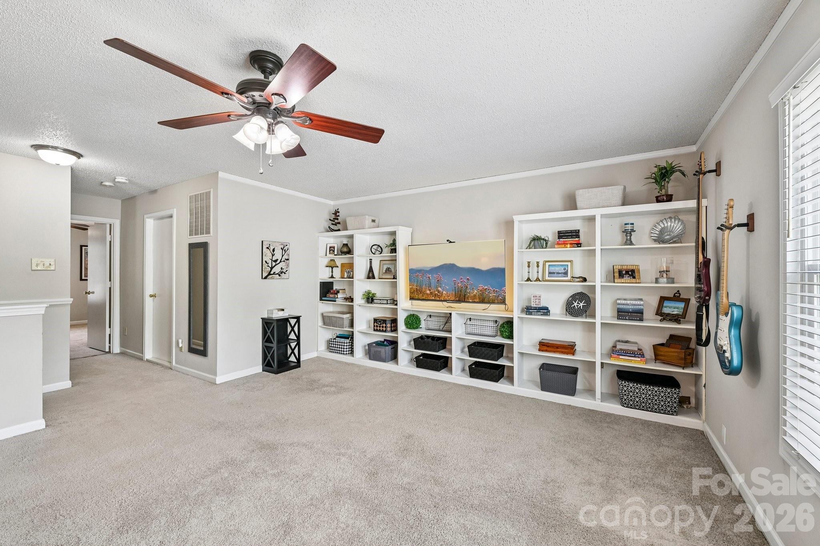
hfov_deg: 102.3
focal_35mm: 14
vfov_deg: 79.2
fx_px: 330
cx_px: 410
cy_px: 273
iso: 400
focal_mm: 14.5
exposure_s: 1/15
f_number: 8
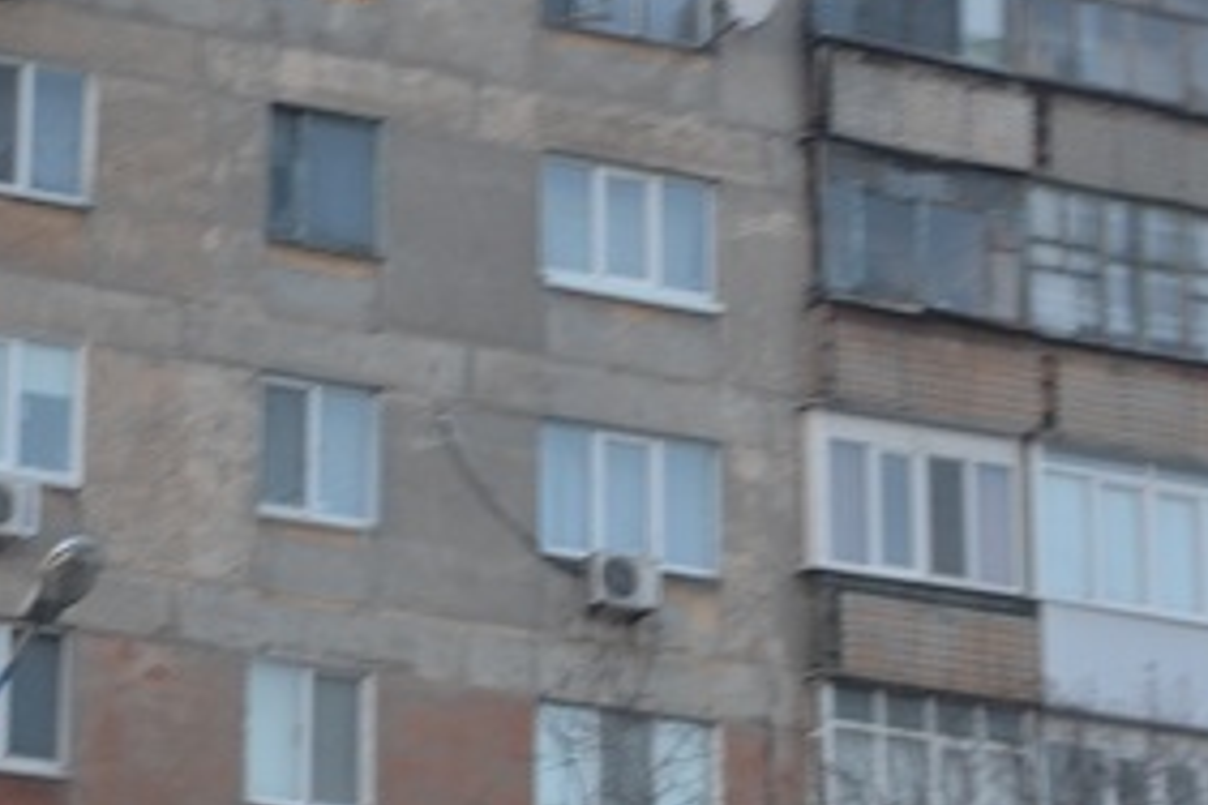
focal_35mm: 143
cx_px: 81
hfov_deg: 14.2
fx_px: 4798
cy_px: 300
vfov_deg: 9.6
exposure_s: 1/80
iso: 400
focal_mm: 42
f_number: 5.3
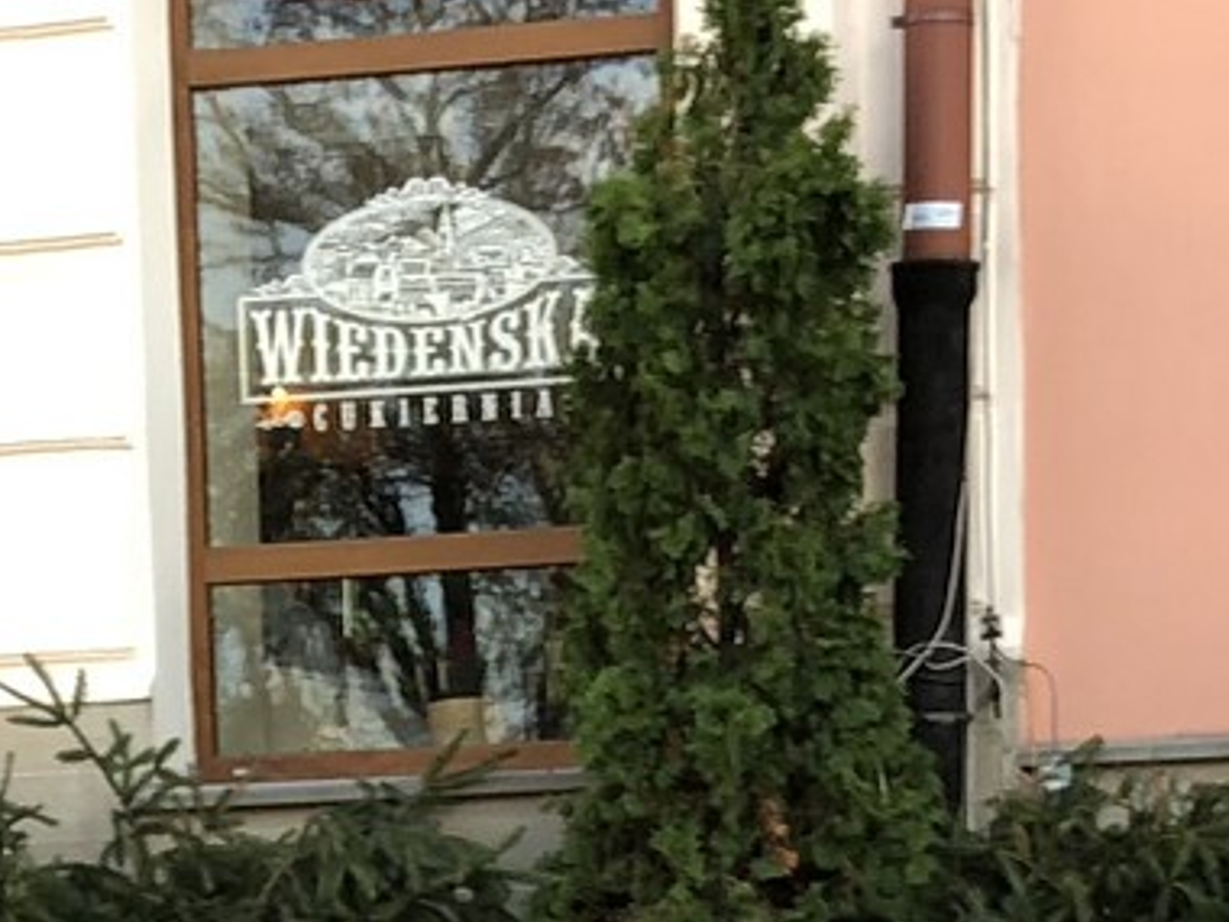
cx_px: 281
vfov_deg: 8.7
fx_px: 5468
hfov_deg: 12.8
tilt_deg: -13.1
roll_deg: +2.3
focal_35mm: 154
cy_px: 2287
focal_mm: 3.99
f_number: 1.8
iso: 20
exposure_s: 1/124
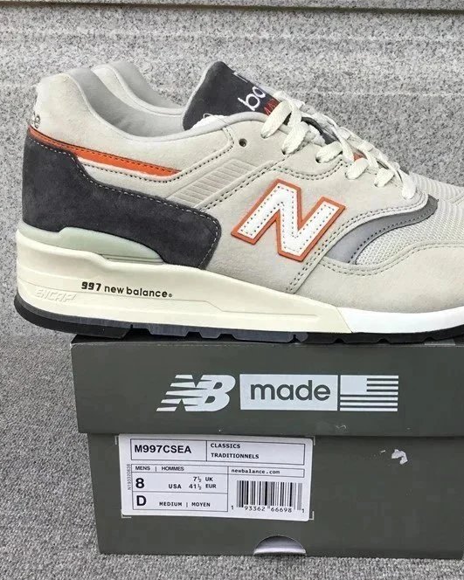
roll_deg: -0.6
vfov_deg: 44.8
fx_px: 704
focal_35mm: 41
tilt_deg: -19.0
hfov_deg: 36.3
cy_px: 294
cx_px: 288
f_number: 2.4
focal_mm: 3.3
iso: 25
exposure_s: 1/218
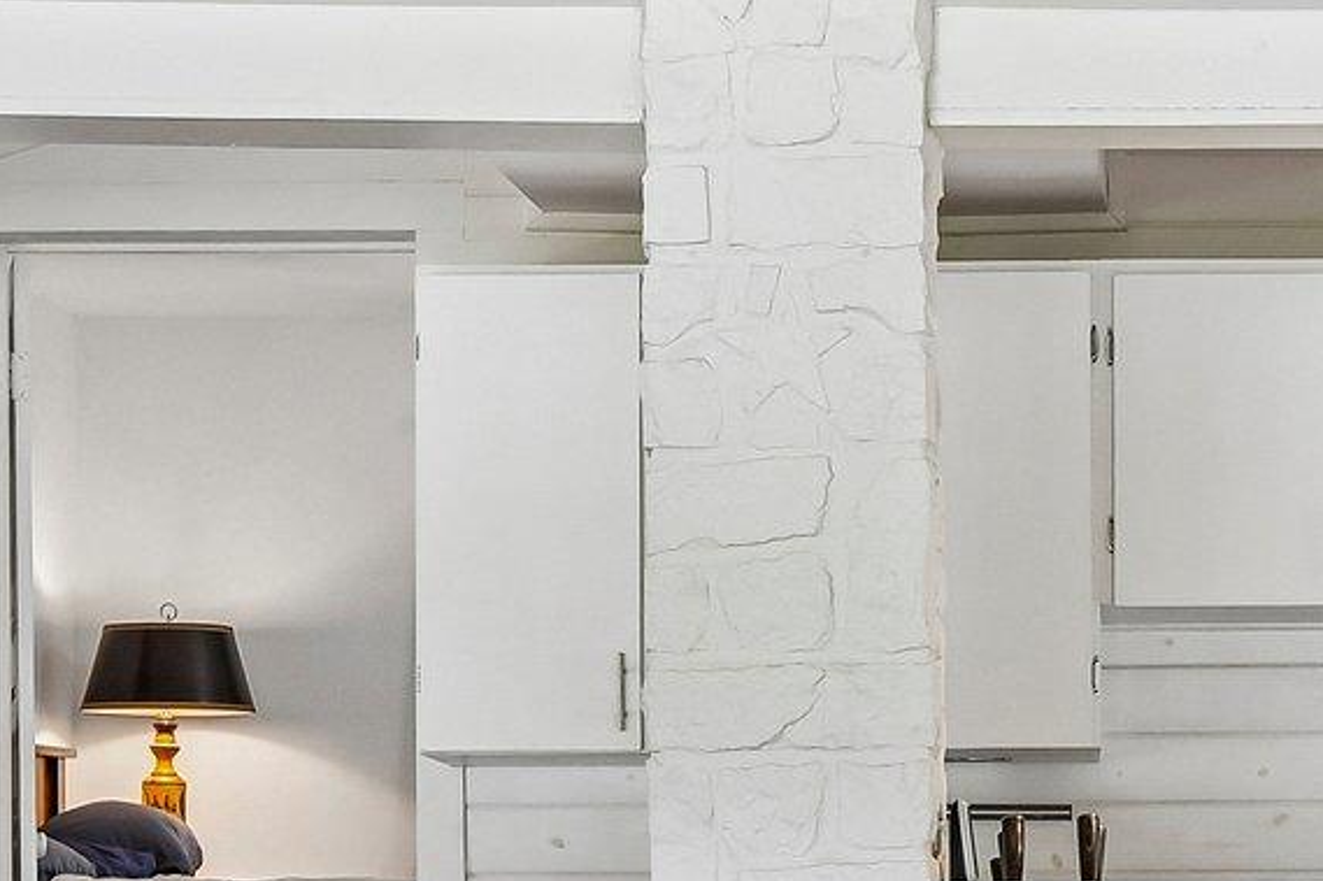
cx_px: 1072
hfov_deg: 18.7
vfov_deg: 12.6
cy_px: 766
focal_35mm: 108
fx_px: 3968
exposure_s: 1/15
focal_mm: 20
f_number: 8
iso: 400
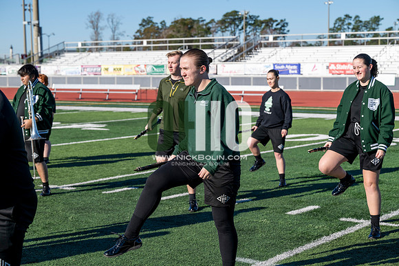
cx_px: 200
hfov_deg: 28.8
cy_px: 133
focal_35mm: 70
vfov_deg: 19.5
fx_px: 776
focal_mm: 70
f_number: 5
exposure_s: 1/2000
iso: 250
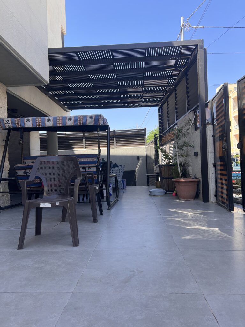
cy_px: 164
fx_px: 245
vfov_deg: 67.3
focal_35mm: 26
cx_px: 122
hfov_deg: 53.1
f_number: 1.5
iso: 50
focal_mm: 5.7
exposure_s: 1/866
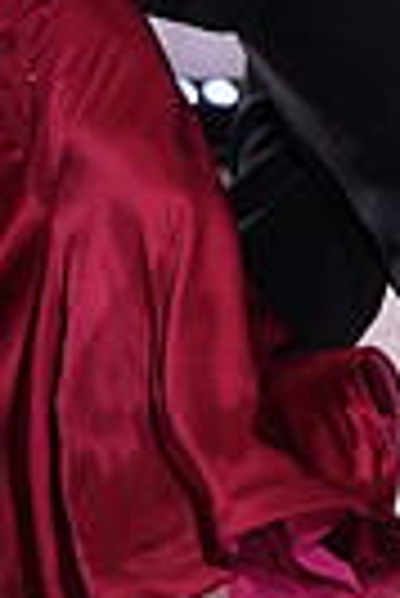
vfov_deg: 4.5
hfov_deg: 3.0
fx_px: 7596
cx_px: 65
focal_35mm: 457
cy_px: -225
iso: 2000
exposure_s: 1/500
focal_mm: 105
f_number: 4
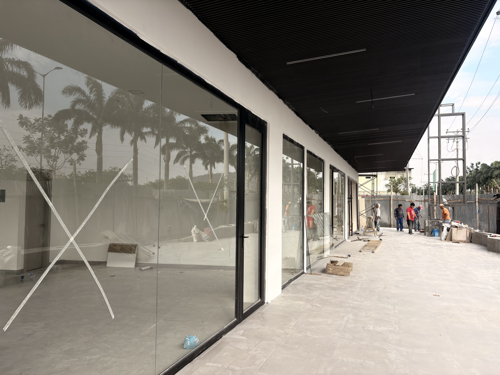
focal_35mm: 26
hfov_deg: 67.3
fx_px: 376
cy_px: 188
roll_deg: -1.0
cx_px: 250
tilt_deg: +4.3
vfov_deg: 53.1
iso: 50
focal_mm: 5.96
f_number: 1.6
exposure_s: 1/1451
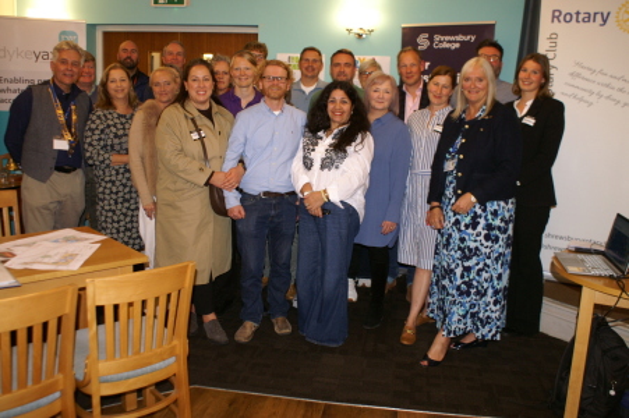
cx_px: 314
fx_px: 524
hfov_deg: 62.0
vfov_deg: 43.5
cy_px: 209
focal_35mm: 30
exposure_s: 1/60
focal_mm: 20
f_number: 4
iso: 400
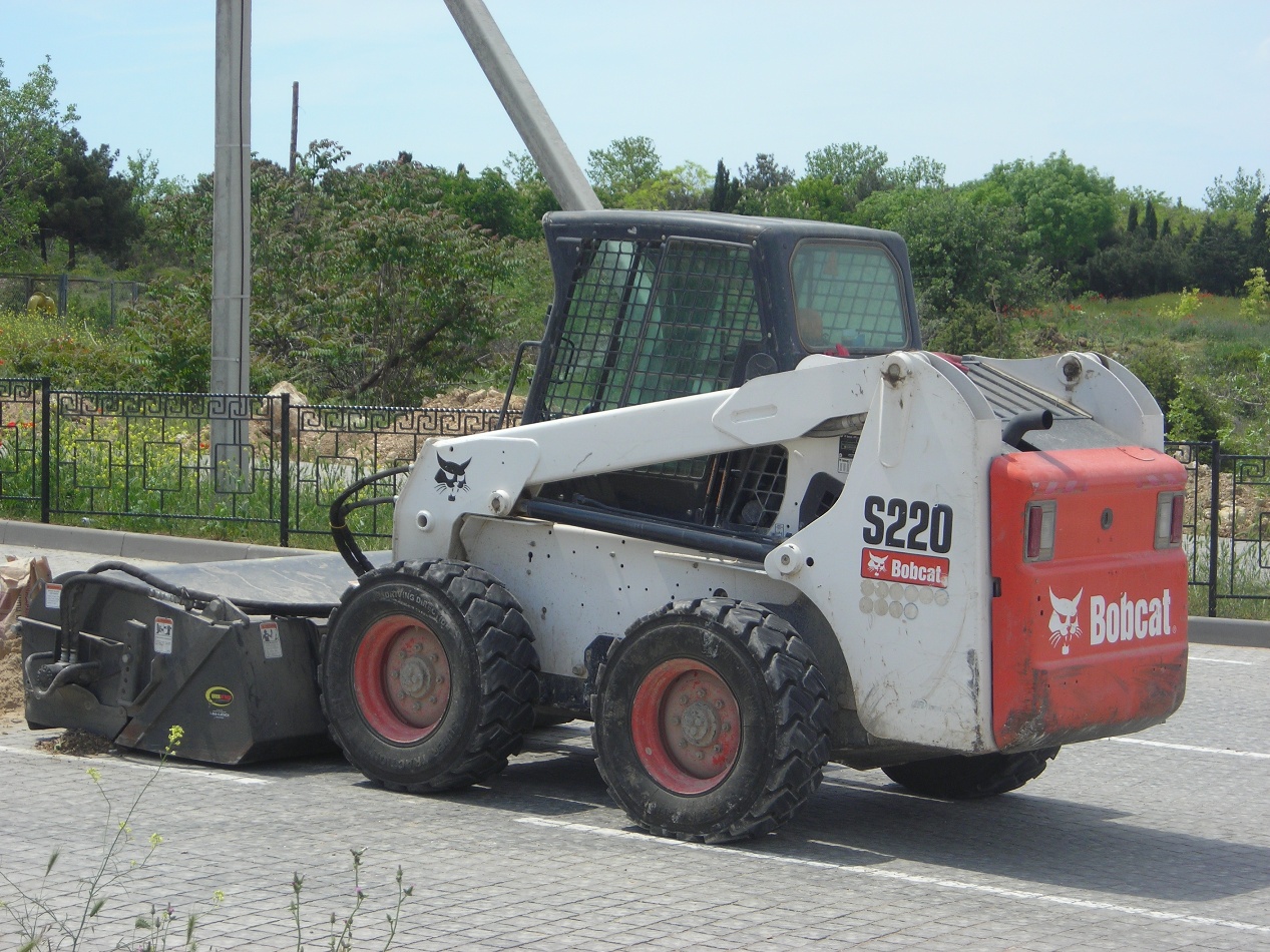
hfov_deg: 19.1
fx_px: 3779
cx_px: 635
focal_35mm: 103
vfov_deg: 14.4
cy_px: 476
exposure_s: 1/347
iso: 50
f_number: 4.9
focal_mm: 17
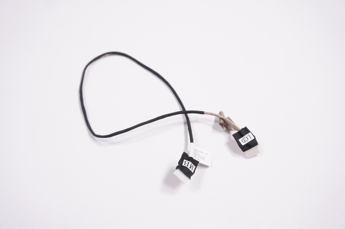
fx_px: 316
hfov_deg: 57.3
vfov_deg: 39.9
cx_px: 172
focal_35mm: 33
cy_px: 114
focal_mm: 22
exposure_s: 1/250
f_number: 5.6
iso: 400
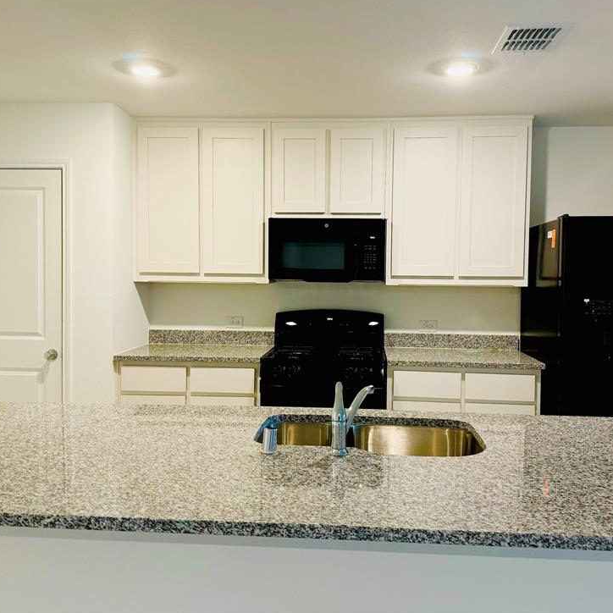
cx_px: 326
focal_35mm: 30
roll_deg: -1.1
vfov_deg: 54.0
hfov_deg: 54.0
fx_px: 601
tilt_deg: -3.0
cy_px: 293
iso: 200
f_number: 1.78
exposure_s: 1/60
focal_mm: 6.86
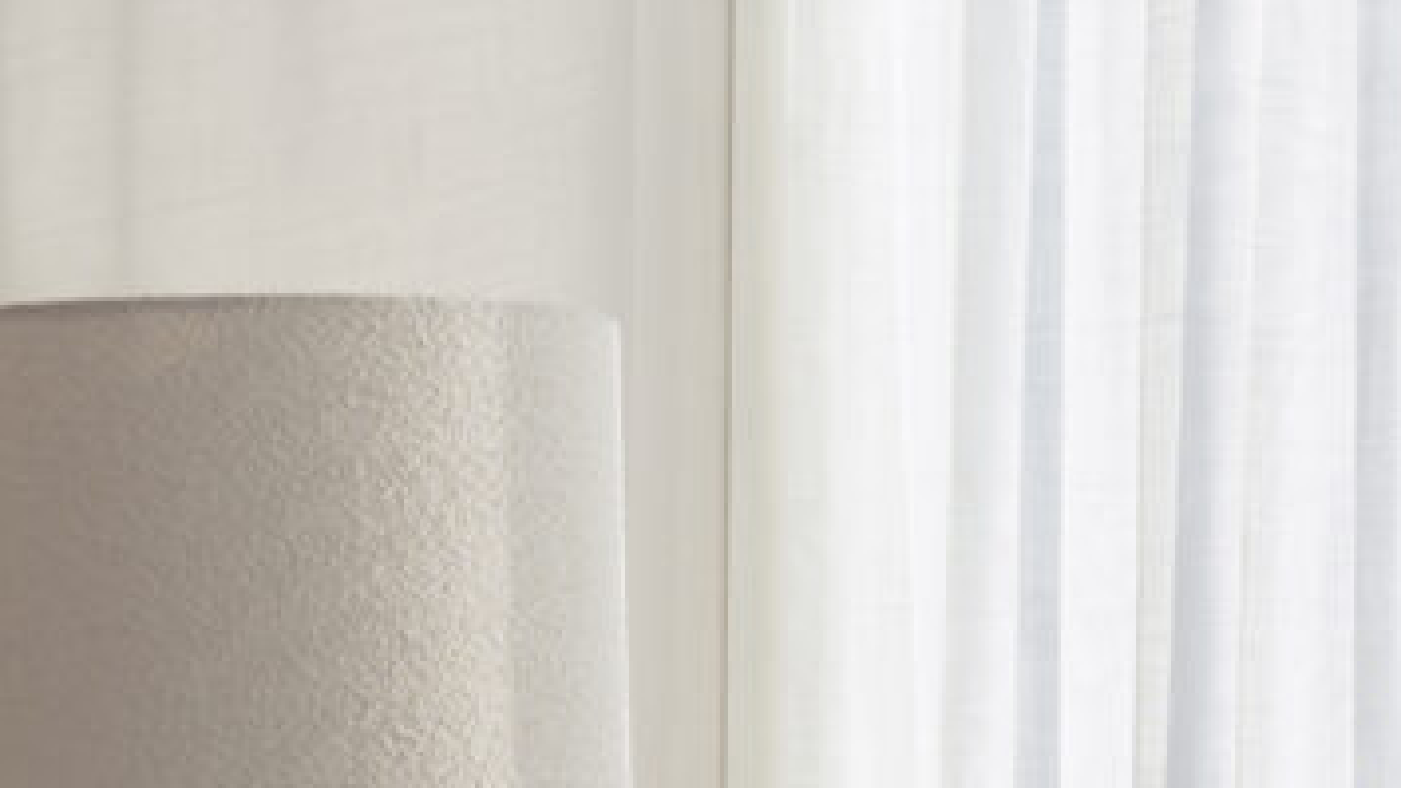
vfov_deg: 10.4
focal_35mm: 115
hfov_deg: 18.4
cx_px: 239
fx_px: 4271
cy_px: 915
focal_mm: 38
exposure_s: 1/30
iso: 100
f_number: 11
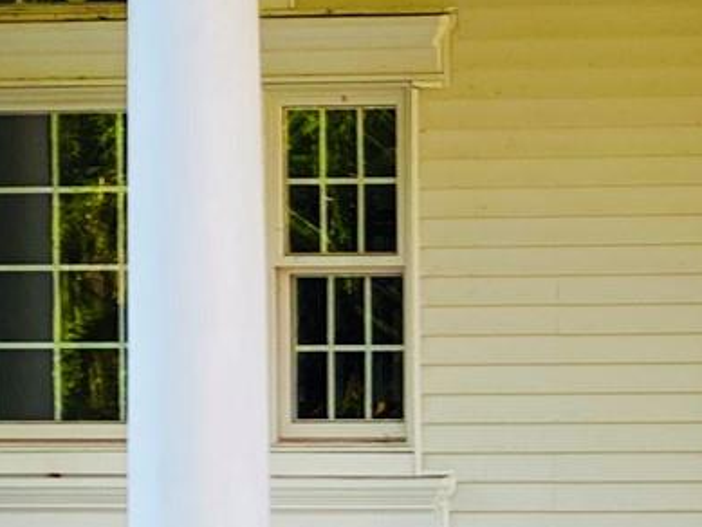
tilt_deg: -0.4
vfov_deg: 5.4
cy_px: 597
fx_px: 5558
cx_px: 1267
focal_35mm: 274
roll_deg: -0.5
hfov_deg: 7.0
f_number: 2
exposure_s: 1/122
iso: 25
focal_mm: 6
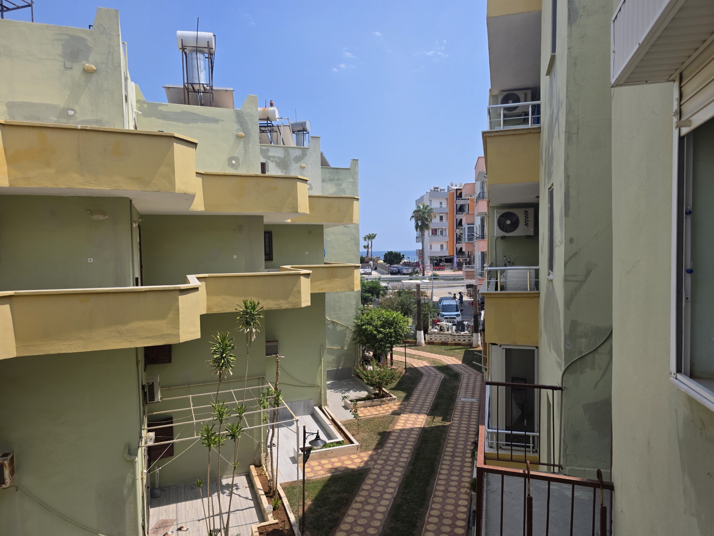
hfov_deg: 73.9
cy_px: 268
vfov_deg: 58.9
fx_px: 474
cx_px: 357
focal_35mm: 23
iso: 80
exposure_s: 1/7061
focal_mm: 6.3
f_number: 1.7
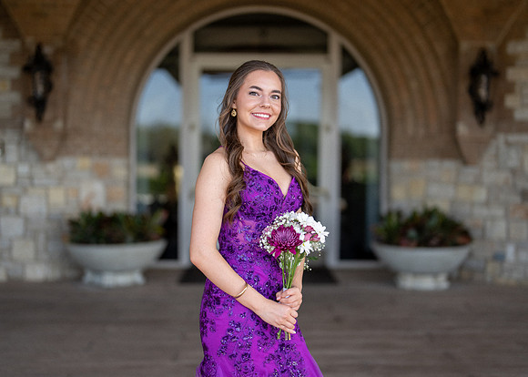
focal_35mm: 54
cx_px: 269
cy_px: 184
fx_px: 806
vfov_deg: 26.3
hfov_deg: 36.3
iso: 160
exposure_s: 1/2000
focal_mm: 50
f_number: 1.2
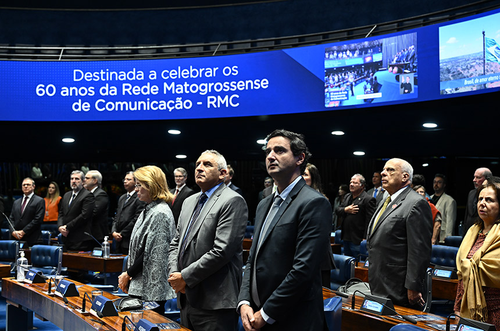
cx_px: 250
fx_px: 735
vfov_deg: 25.4
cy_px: 166
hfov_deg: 37.6
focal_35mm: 53
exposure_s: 1/60
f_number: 4.5
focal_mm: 53
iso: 1600
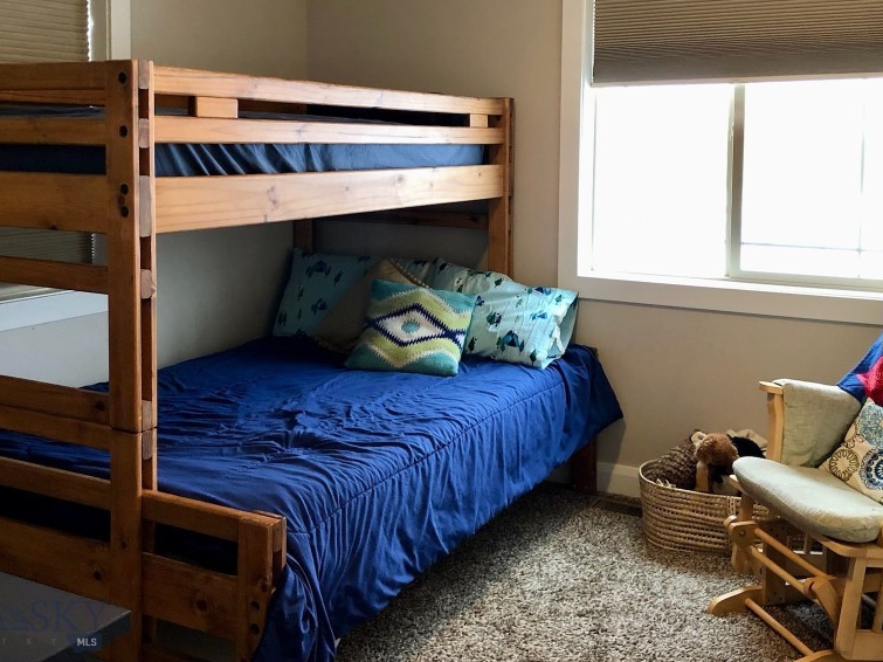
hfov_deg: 48.9
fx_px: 969
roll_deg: -0.2
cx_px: 481
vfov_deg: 37.3
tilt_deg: -3.3
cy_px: 218
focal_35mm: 38
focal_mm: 4
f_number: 1.8
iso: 64
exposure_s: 1/15
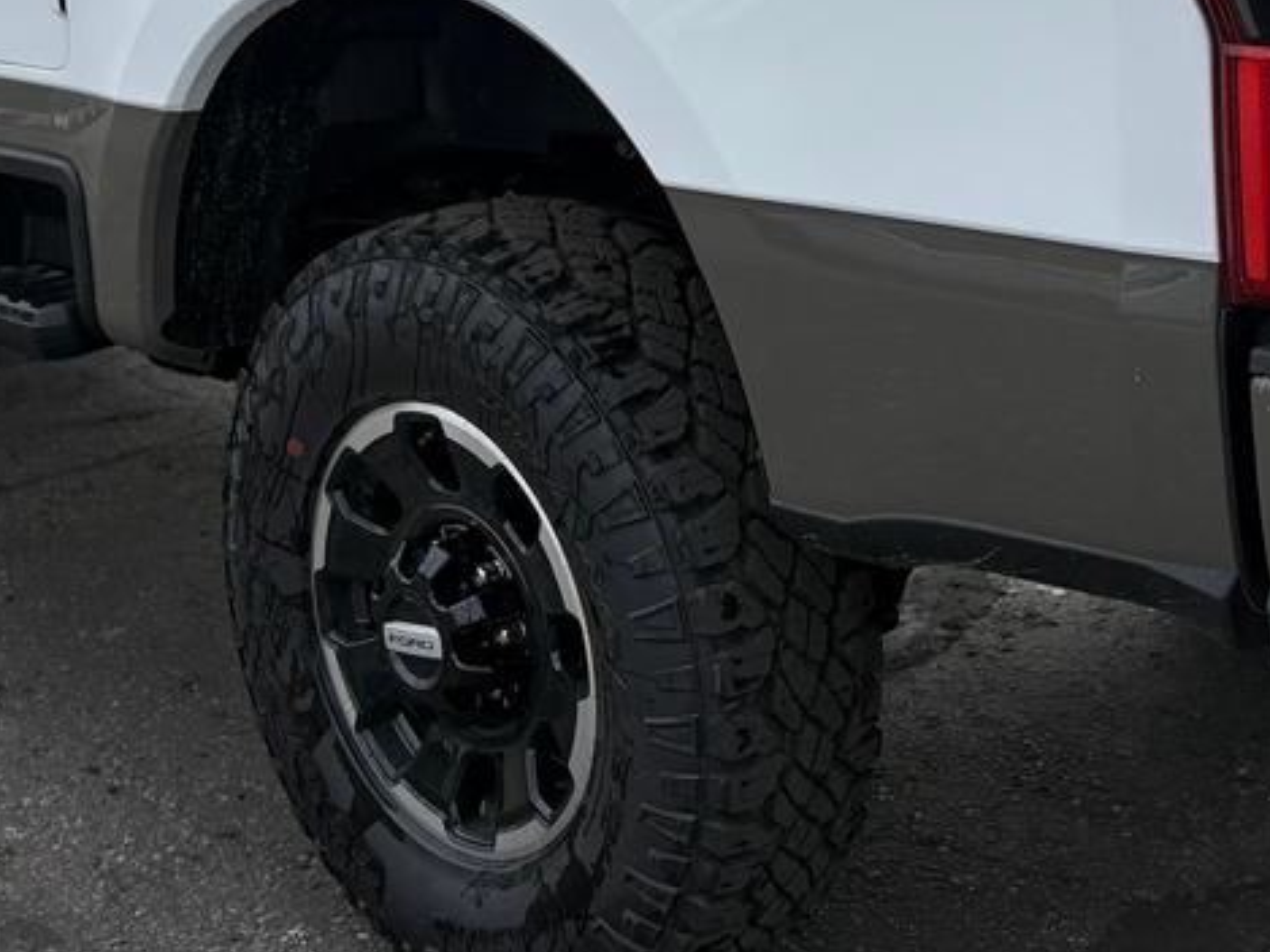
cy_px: -151
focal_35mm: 71
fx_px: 2606
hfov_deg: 27.4
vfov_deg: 19.6
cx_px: 634
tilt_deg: -4.1
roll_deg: +3.3
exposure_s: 1/4608
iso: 50
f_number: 1.6
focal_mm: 5.96
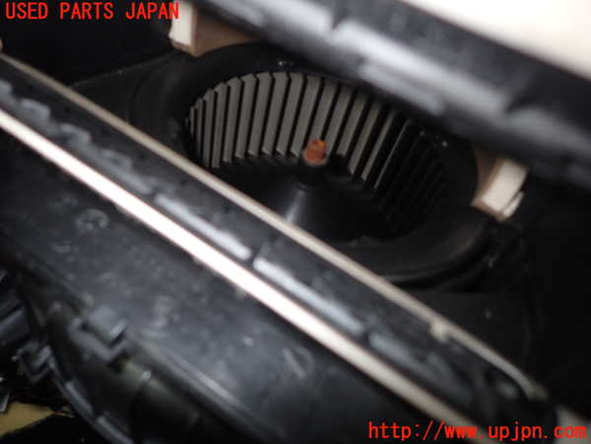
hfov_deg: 69.4
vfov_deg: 54.9
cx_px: 296
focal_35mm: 25
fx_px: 427
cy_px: 222
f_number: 2
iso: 200
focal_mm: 4.5
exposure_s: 1/30
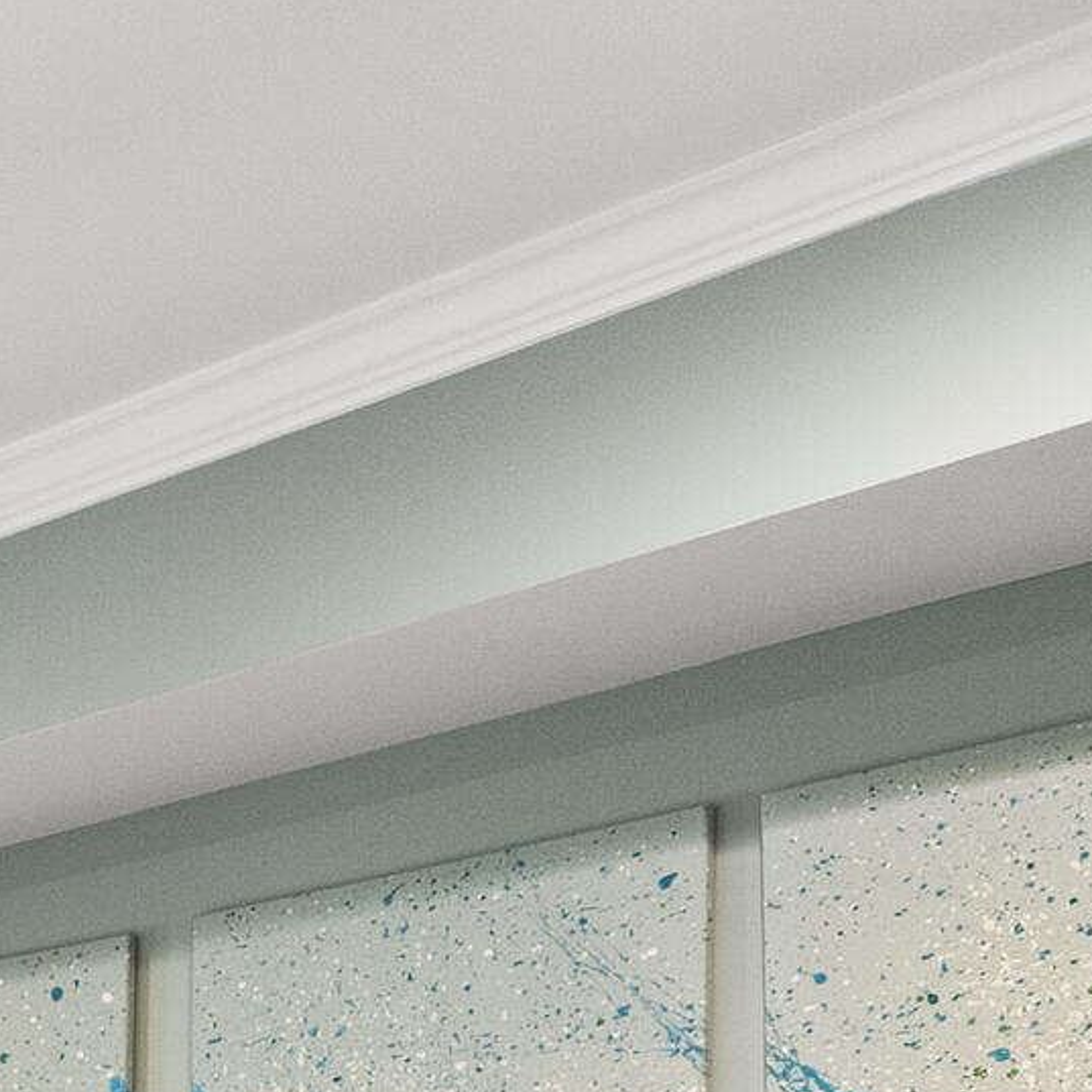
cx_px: -903
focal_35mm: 76
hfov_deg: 17.9
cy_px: 1685
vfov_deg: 19.5
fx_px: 2712
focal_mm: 16
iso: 800
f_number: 7.1
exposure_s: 1/2
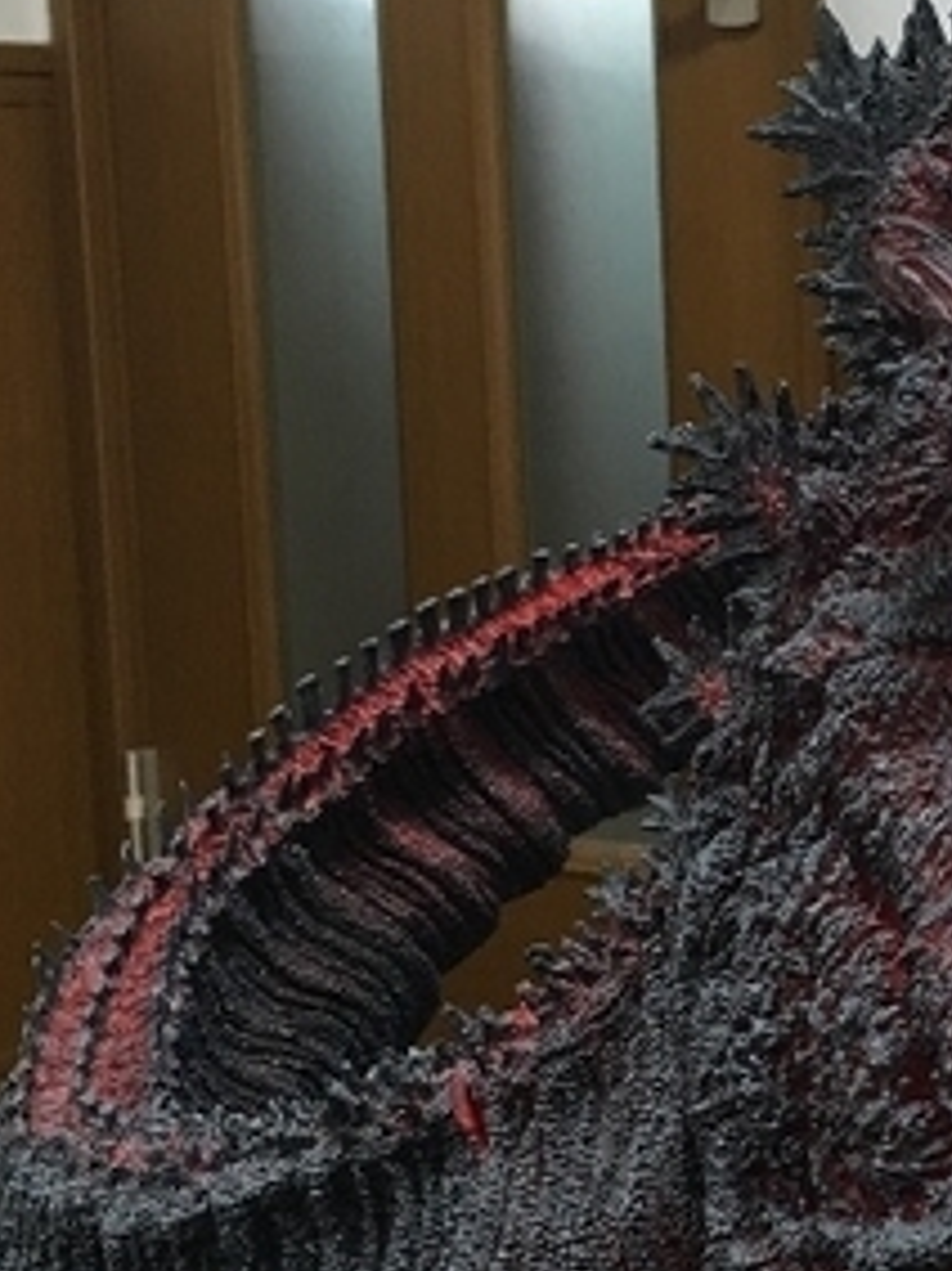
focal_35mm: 82
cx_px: 1100
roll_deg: +2.1
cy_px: 584
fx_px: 3009
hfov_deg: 17.3
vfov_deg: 23.8
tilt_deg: -7.4
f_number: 2.2
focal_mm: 4.15
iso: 40
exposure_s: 1/15
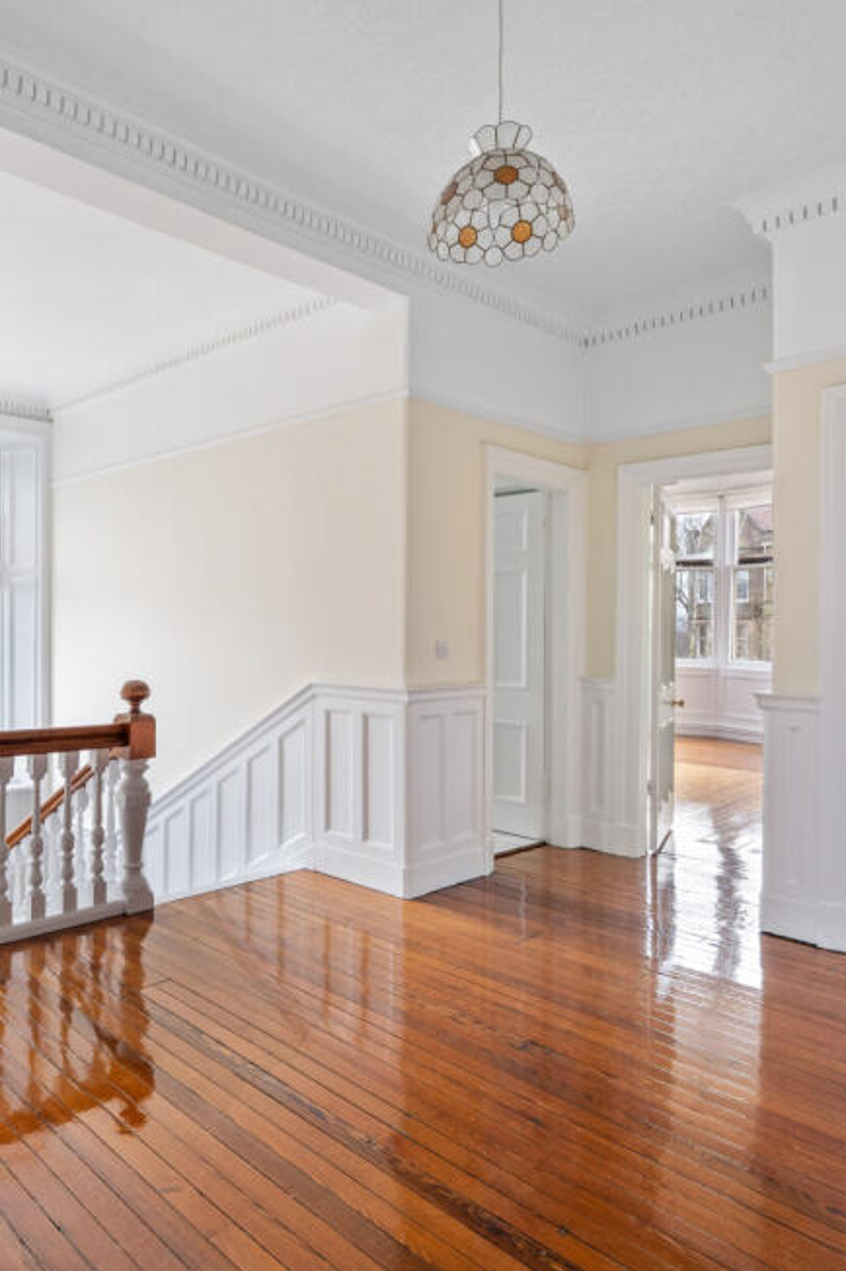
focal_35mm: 22
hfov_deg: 55.0
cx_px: 234
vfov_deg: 78.6
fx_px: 776
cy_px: 650
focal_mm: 14
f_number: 8
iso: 640
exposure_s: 1/6
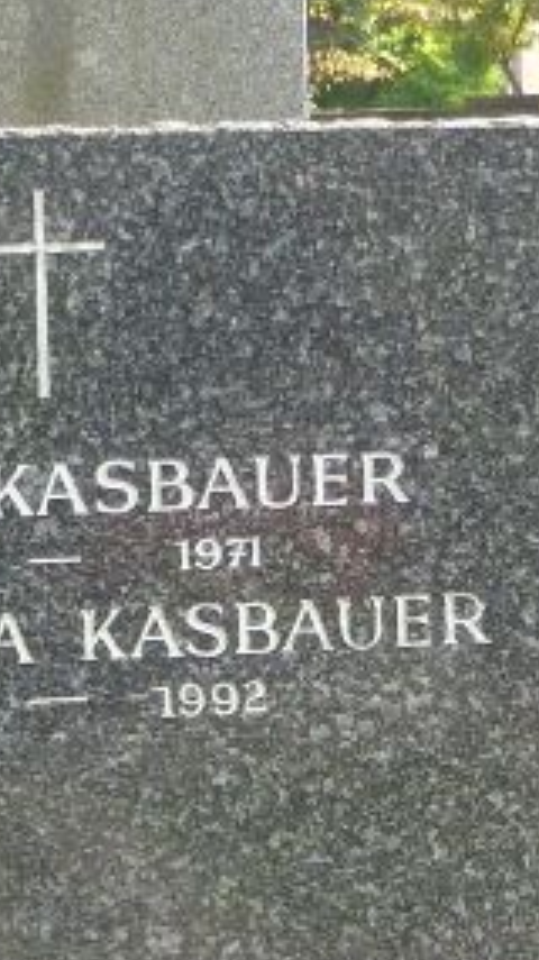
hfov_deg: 7.6
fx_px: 4046
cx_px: 108
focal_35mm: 159
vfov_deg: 13.4
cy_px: 925
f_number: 3.9
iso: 200
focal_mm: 6.9
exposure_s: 1/250
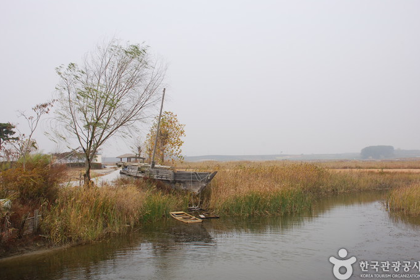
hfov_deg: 55.8
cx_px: 215
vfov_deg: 38.9
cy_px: 144
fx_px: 397
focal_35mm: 34
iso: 200
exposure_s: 1/180
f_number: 9.5
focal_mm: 22
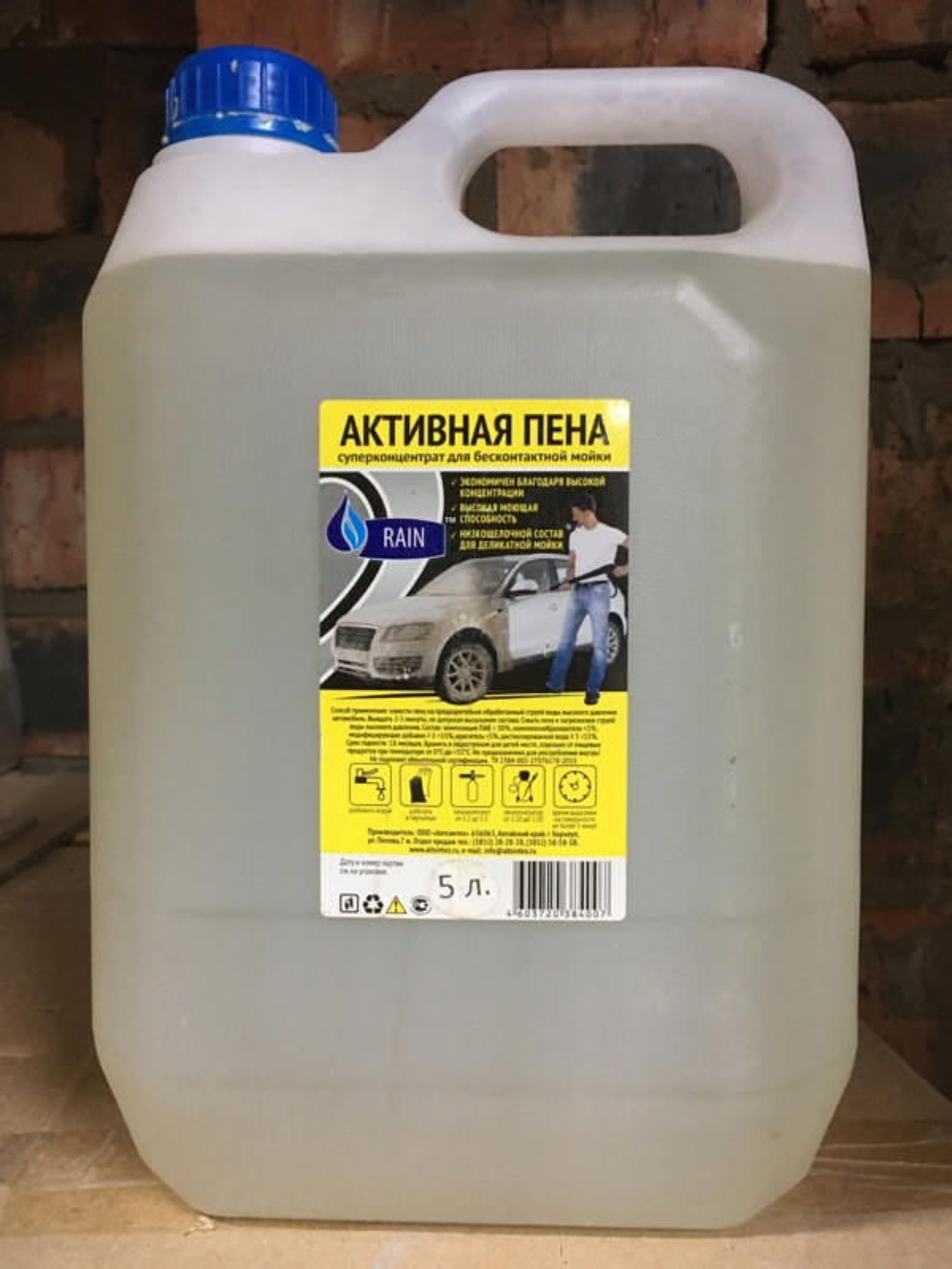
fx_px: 1063
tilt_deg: -5.3
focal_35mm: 29
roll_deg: +0.0
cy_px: 634
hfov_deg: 48.2
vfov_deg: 61.7
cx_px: 476
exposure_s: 1/33
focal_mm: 4.15
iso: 200
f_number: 2.2
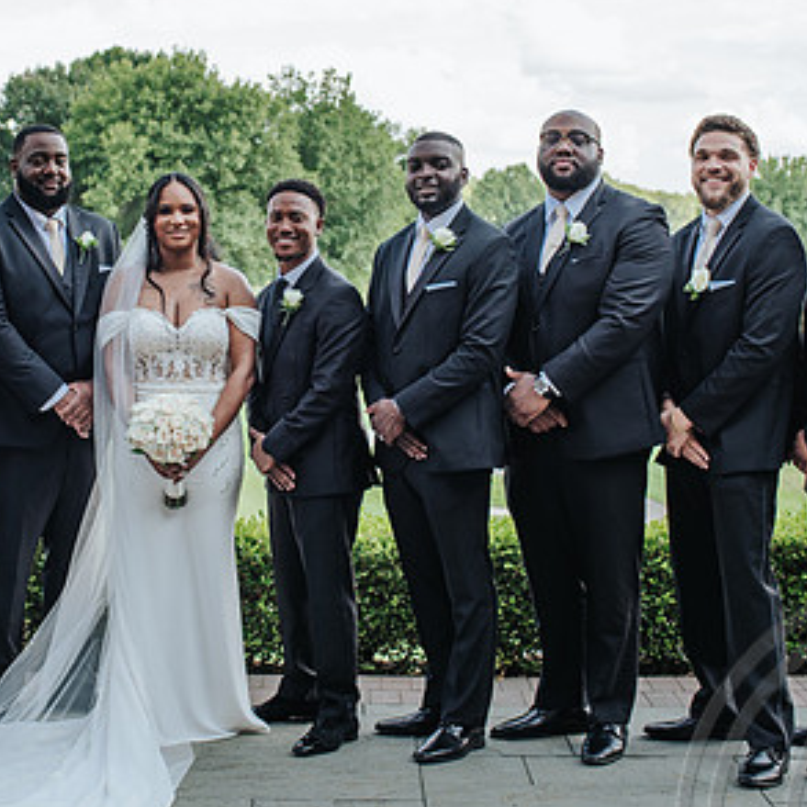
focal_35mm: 70
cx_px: 215
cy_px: 300
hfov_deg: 24.4
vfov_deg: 24.6
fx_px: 1846
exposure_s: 1/320
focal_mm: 35
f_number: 3.5
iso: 180
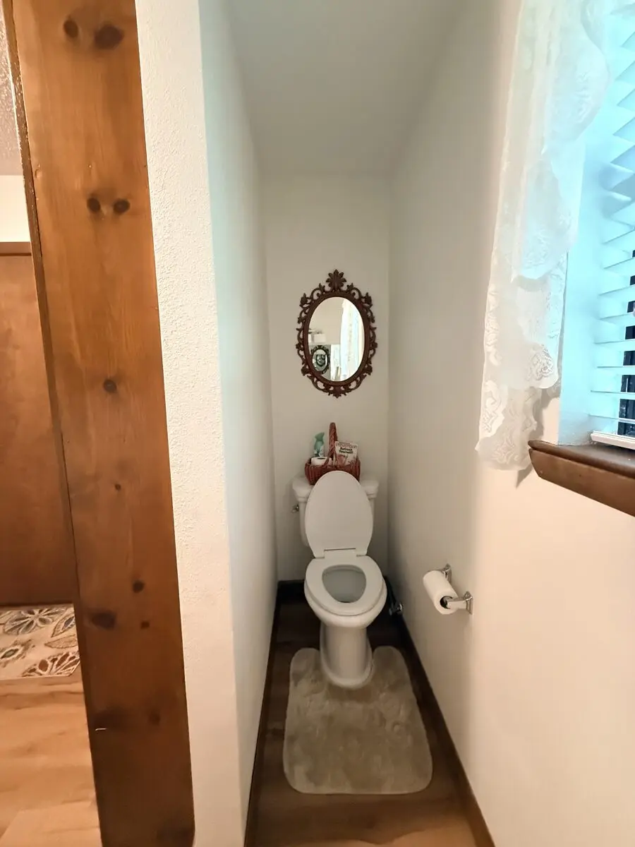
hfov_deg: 85.7
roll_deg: +2.8
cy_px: 424
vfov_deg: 102.1
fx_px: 342
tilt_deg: -5.8
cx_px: 318
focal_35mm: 14
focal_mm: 2.22
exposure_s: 1/40
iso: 1000
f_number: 2.2
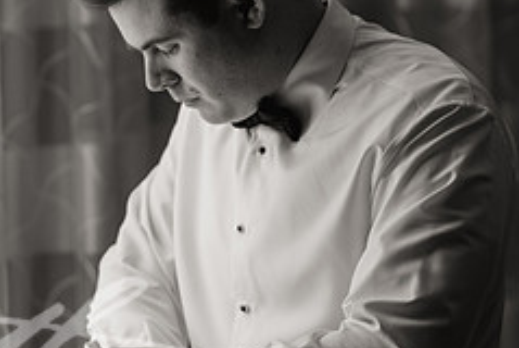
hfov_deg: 9.9
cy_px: 153
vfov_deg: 6.7
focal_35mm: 206
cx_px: 22
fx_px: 2973
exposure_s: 1/640
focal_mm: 85
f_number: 2.2
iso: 400
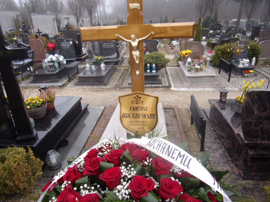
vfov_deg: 56.8
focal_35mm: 24
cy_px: 101
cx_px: 135
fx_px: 187
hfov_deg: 71.6
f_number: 3.3
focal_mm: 4.3
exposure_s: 1/220
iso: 80
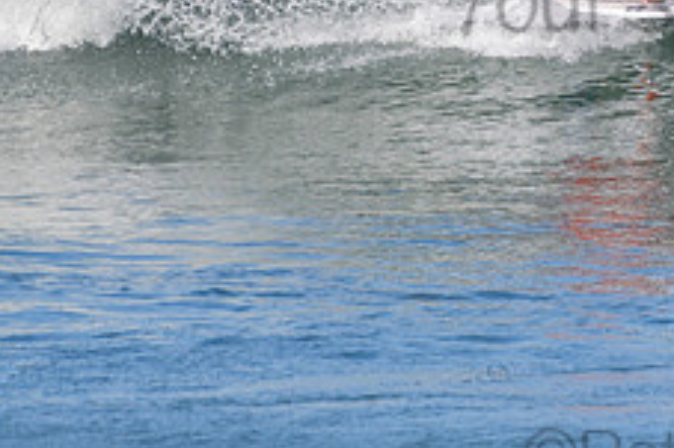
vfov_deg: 0.7
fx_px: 35901
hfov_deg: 1.1
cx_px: 754
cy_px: -37
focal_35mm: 1919
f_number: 5.6
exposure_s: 1/2000
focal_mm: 500
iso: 400
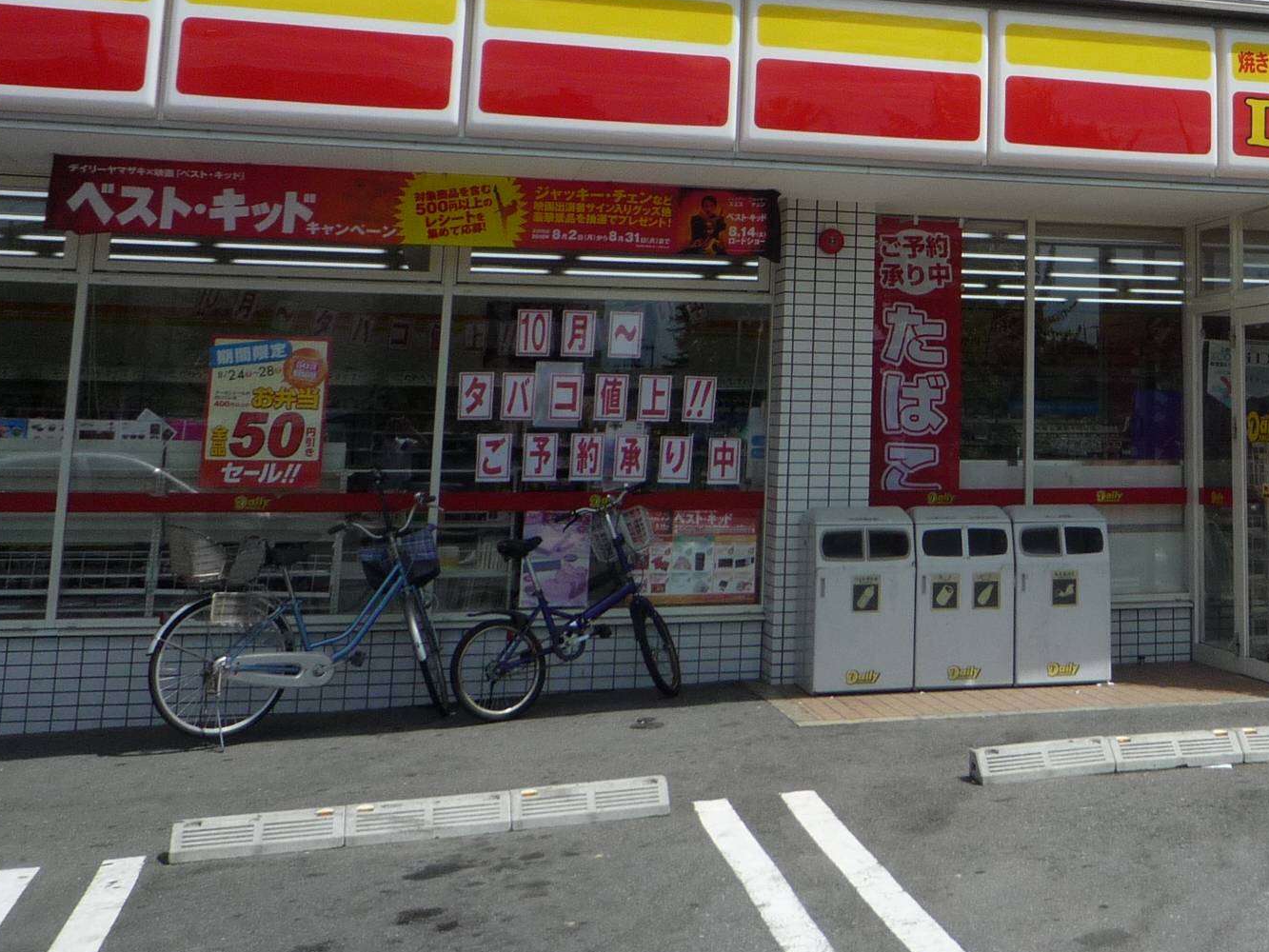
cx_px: 1083
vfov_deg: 29.0
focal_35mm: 48
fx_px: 1760
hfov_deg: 37.6
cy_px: 83
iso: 100
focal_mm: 4.4
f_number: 5
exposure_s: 1/800
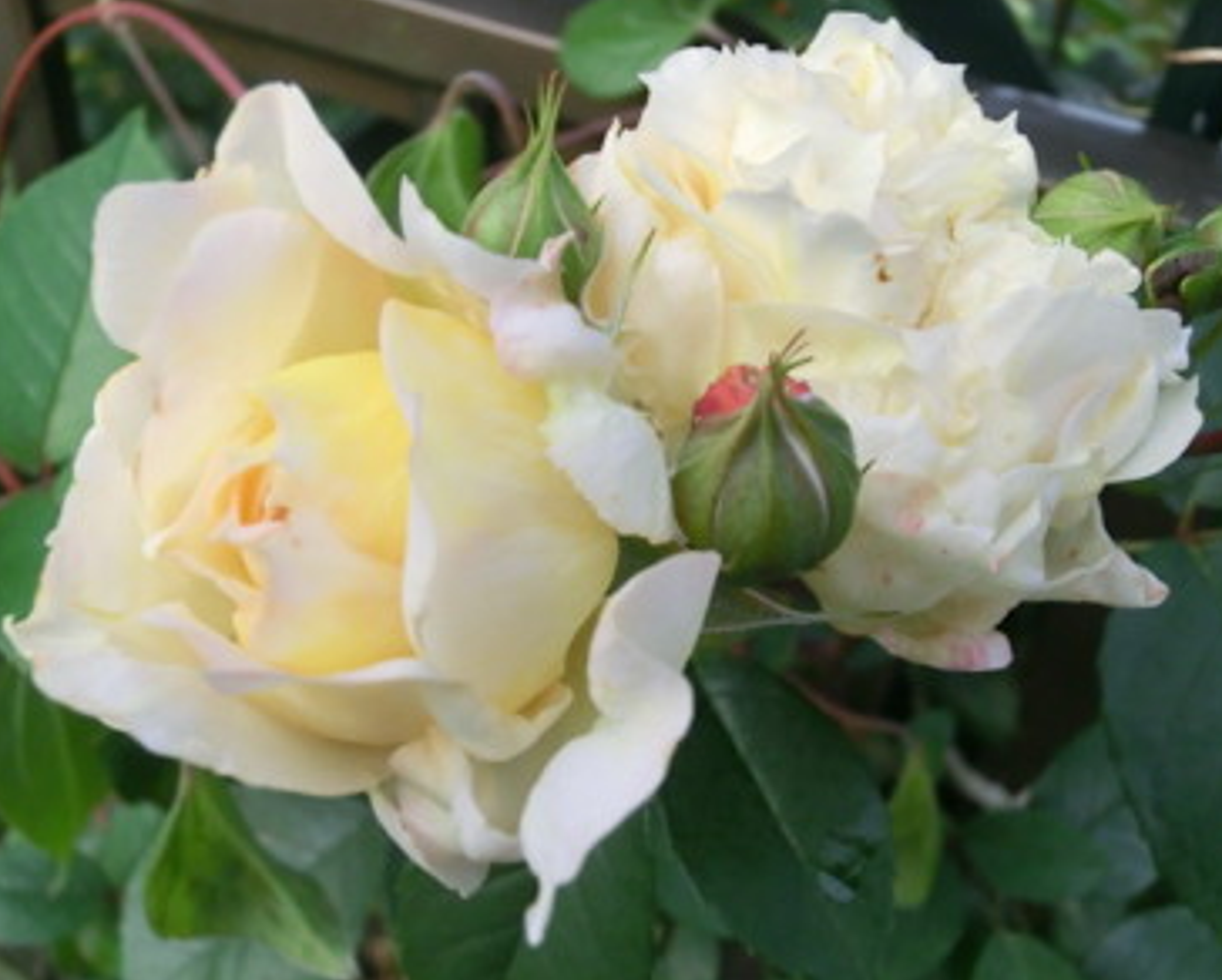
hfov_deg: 41.1
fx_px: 1629
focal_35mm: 45
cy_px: 493
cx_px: 598
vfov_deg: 33.5
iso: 250
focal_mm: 7.38
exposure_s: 1/250
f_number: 4
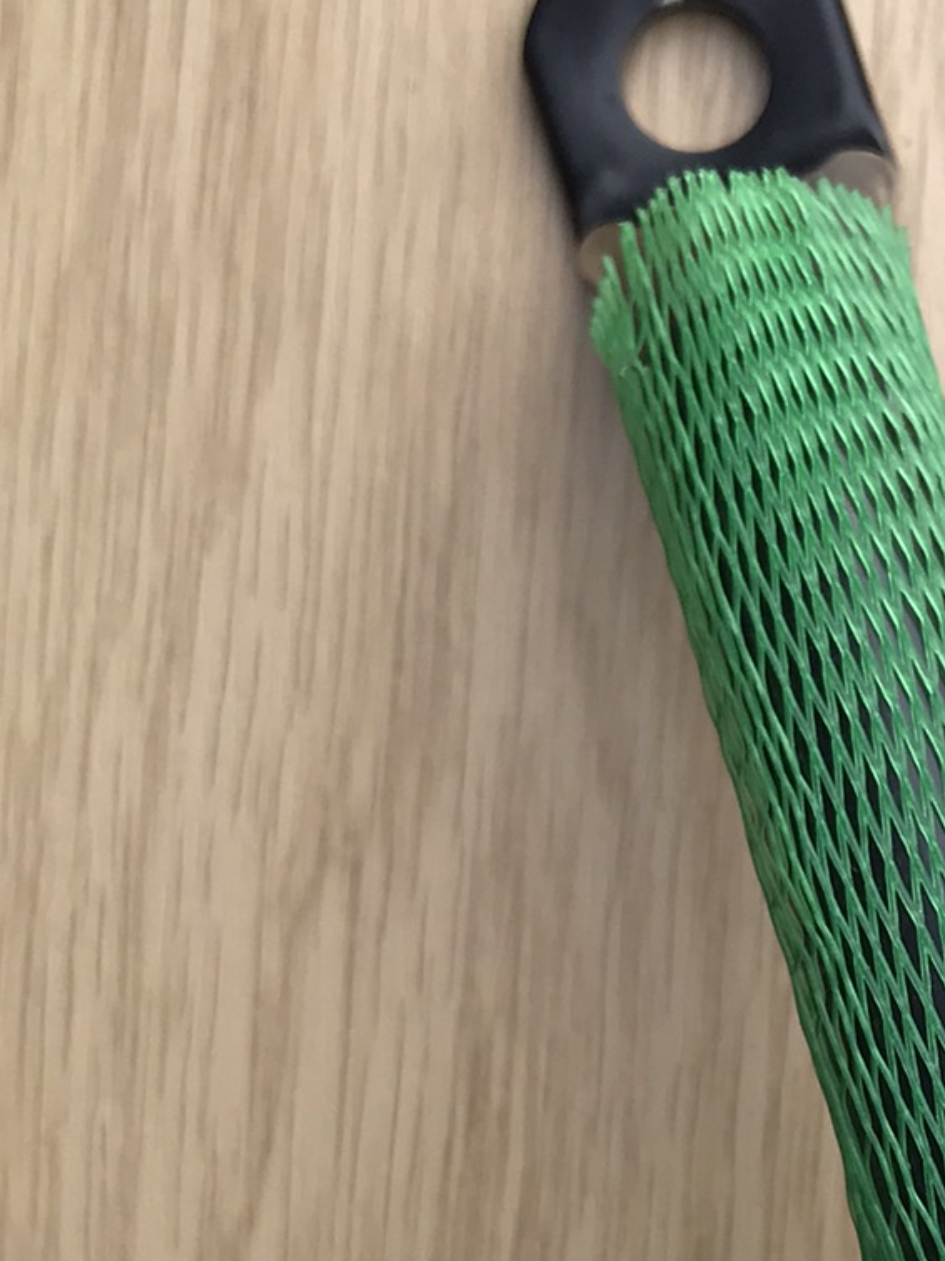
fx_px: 2767
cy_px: 1121
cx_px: 1104
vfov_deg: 24.9
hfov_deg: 18.5
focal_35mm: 76
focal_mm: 3.99
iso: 20
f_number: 1.8
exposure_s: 1/598
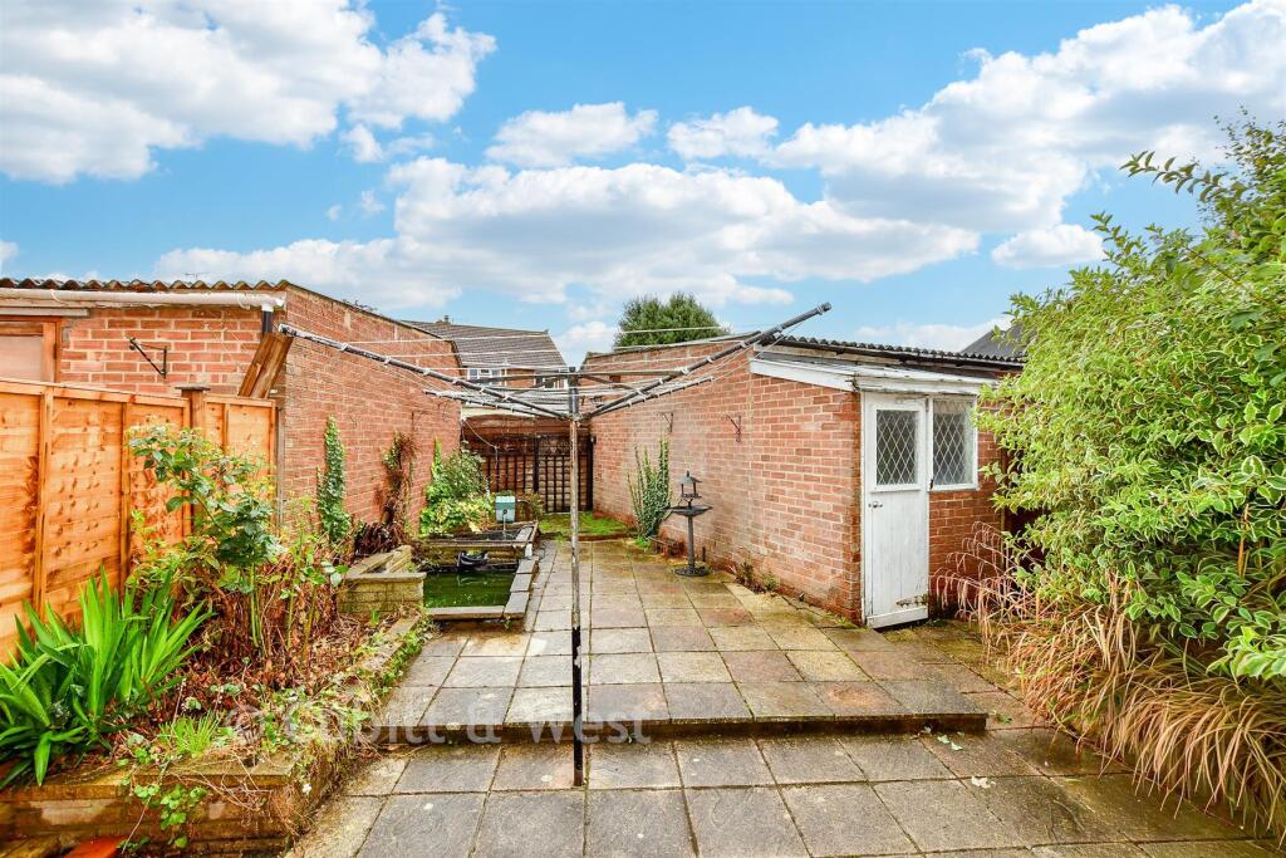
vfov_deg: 77.3
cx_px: 643
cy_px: 429
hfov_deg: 100.4
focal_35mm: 15
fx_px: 536
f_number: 8
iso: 320
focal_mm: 10
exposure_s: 1/200
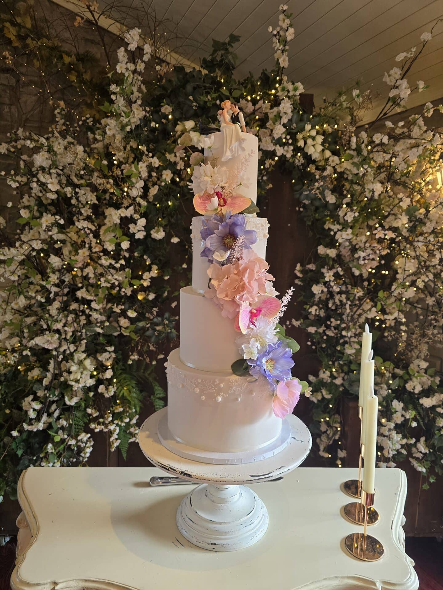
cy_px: 295
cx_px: 222
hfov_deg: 58.9
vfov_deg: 73.9
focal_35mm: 23
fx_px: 392
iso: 160
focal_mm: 6.3
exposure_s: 1/100
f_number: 1.7
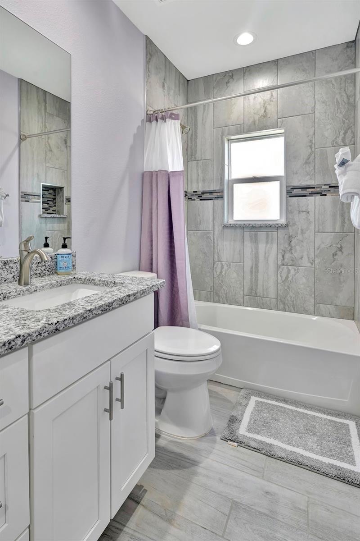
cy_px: 270
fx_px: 270
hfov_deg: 67.4
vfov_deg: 90.0
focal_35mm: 18
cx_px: 180
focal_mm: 18
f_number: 8
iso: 500
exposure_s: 1/6
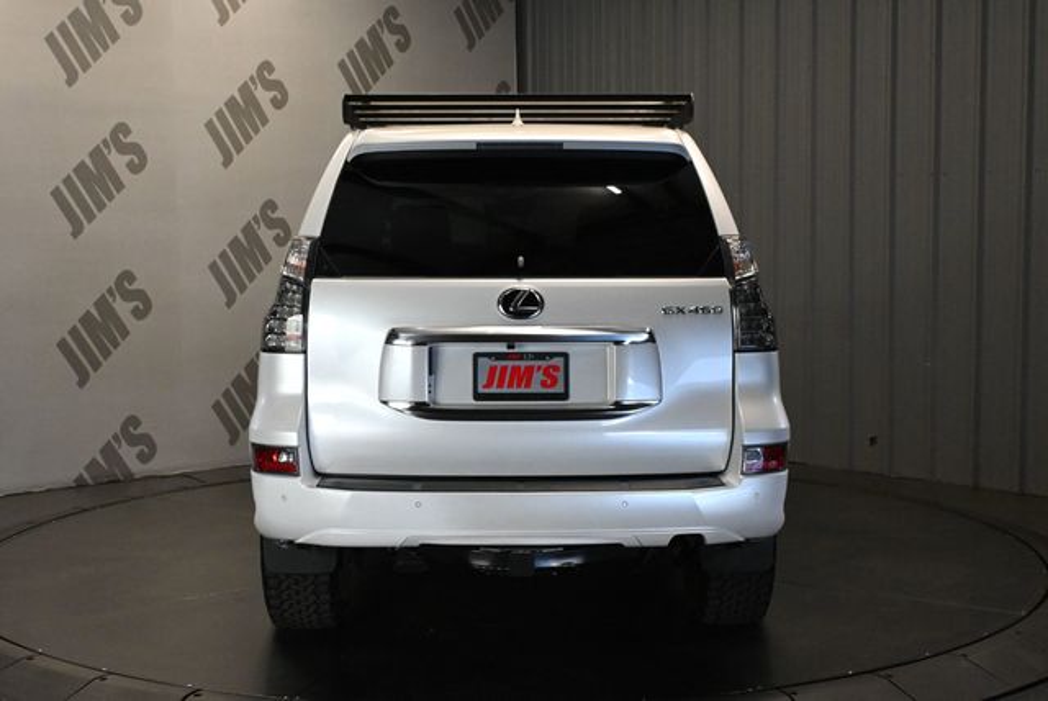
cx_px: 524
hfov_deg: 41.7
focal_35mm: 47
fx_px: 1377
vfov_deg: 28.6
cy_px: 350
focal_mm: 31.5
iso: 2500
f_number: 5
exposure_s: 1/125
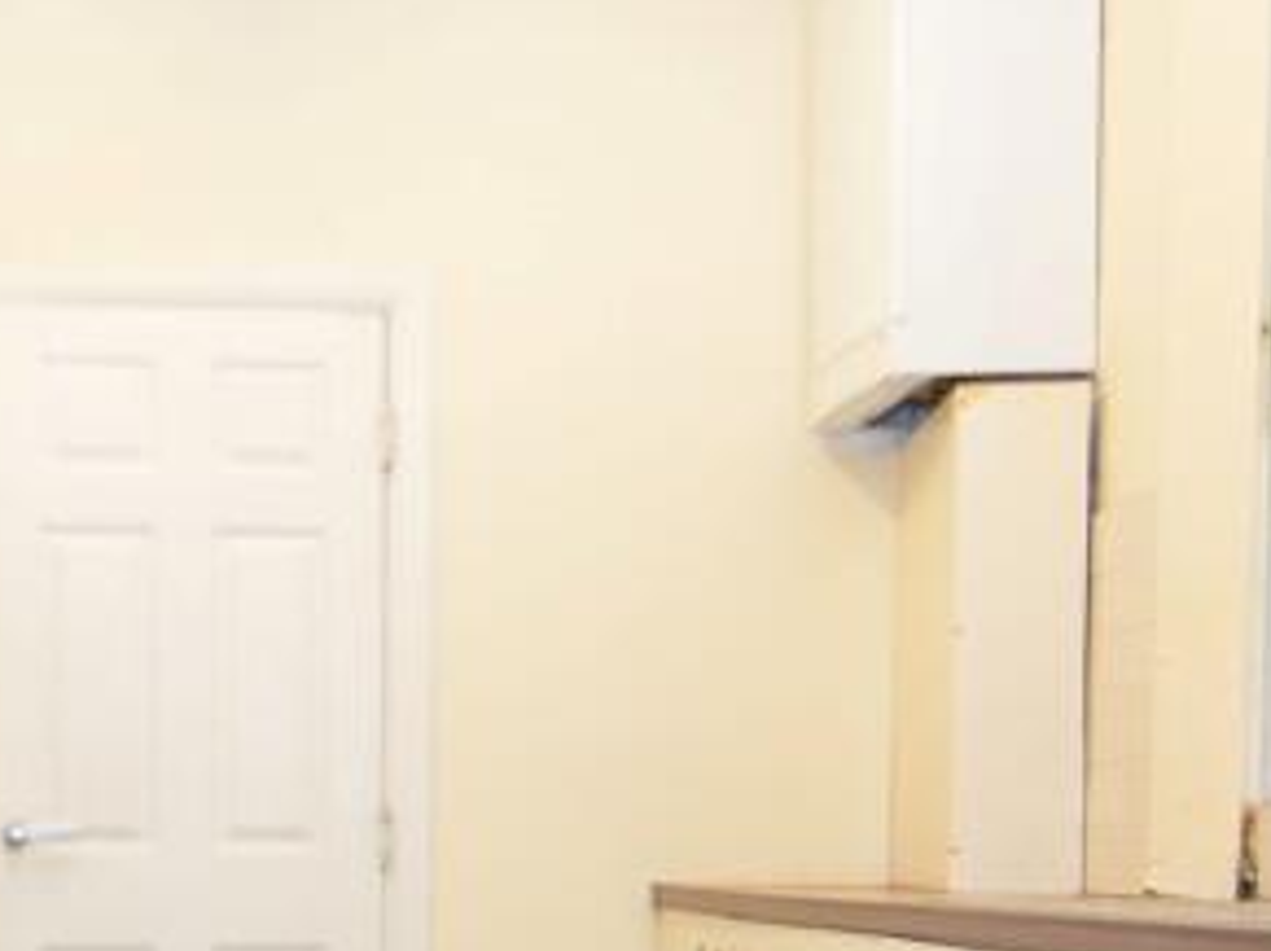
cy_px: 990
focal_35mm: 51
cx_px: 351
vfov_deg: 26.7
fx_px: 1871
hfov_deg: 36.8
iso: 560
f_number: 4
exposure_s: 1/60
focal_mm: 10
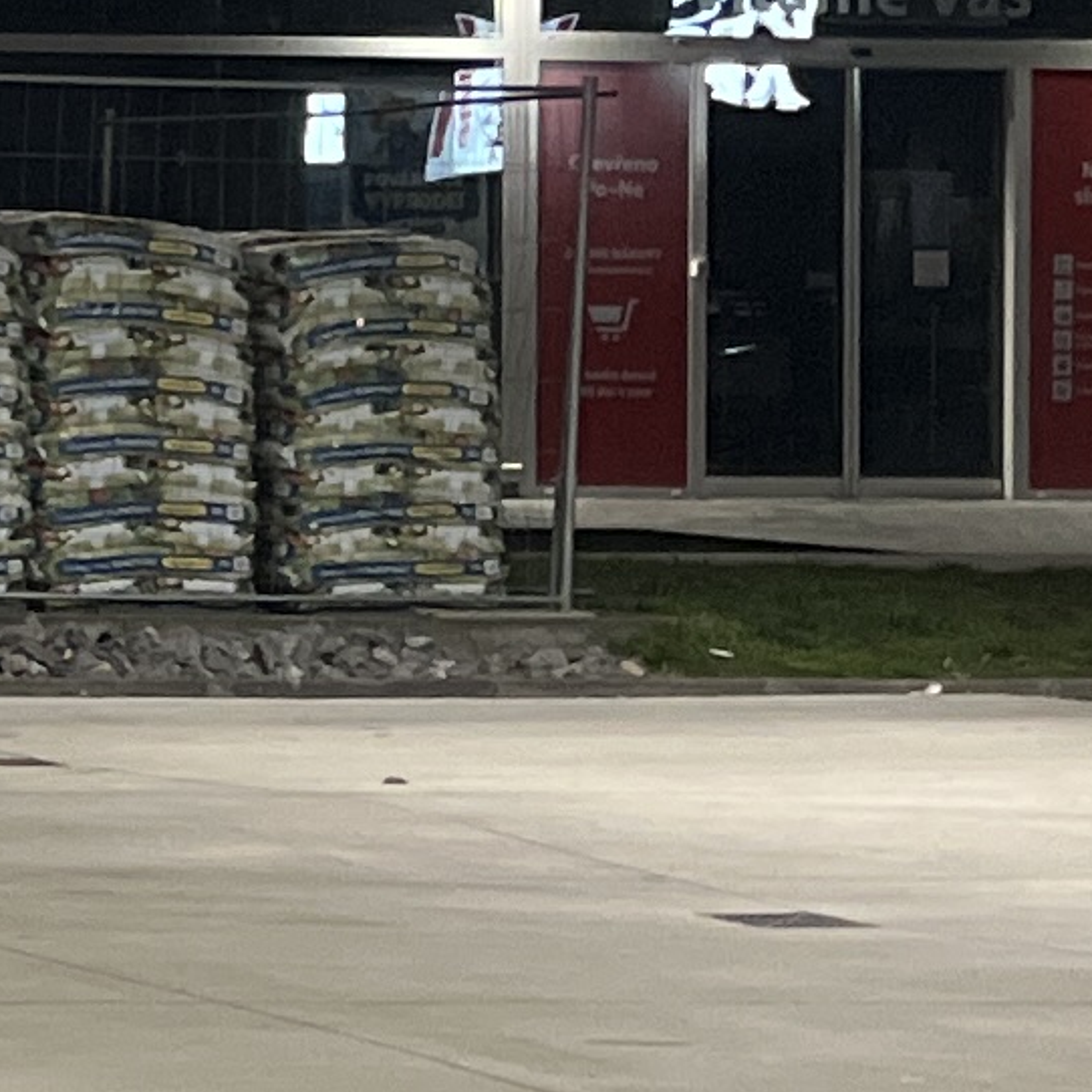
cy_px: 173
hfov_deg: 9.1
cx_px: -1650
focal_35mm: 171
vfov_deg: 10.2
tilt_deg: +0.5
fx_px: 6103
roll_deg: -0.4
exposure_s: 1/50
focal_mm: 5.1
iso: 400
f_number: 1.6
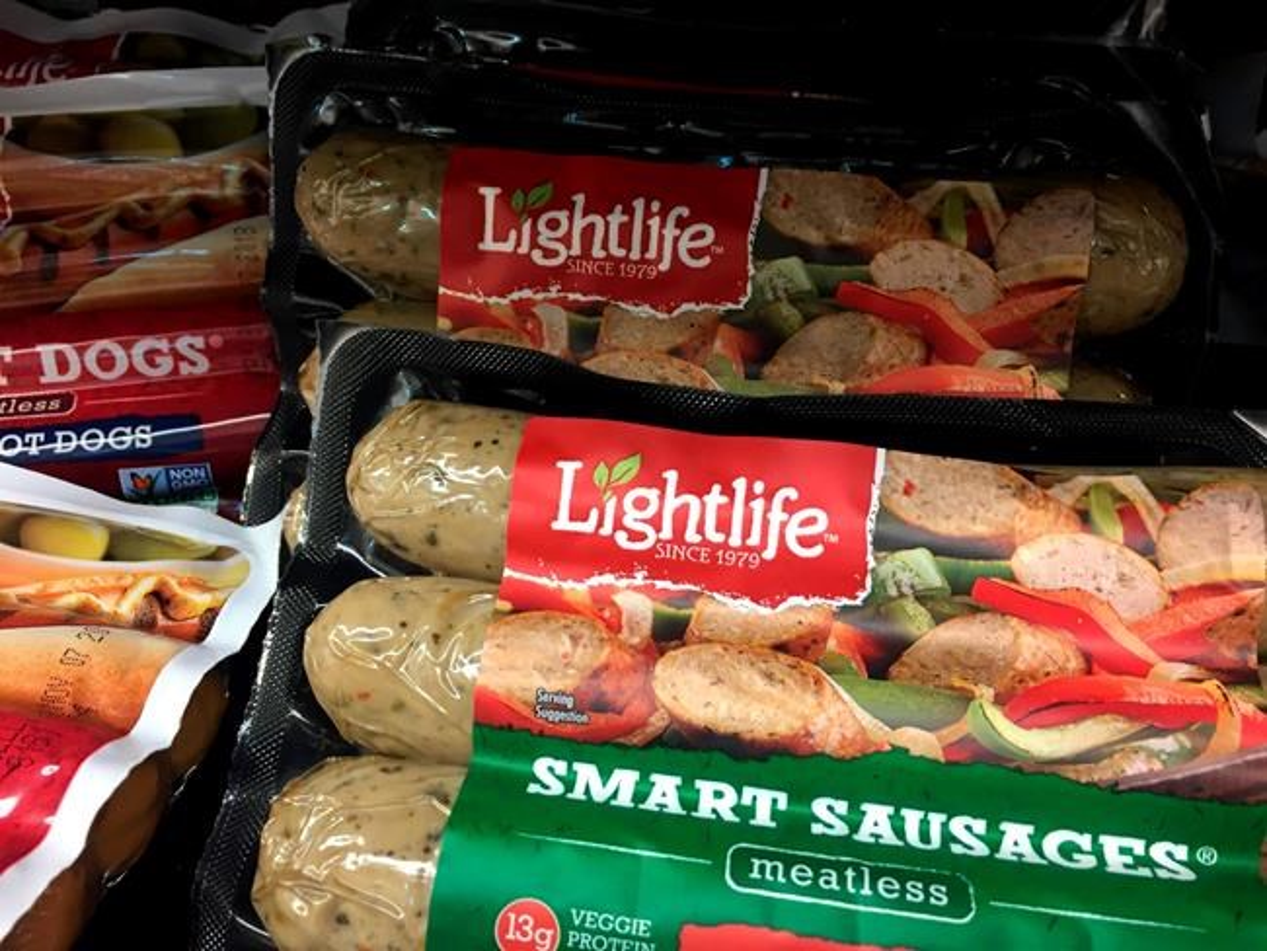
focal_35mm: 29
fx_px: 1062
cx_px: 634
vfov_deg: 48.3
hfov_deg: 61.6
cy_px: 476
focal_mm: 4.15
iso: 80
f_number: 2.2
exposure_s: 1/30
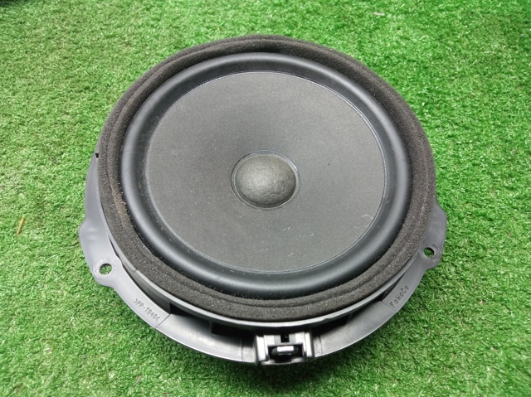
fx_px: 414
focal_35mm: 27
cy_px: 198
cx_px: 266
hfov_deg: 65.4
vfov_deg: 51.3
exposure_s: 1/25
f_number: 2.2
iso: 681
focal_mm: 3.79
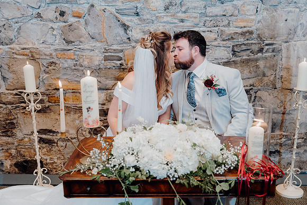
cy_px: 102
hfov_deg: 48.0
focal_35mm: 40
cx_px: 154
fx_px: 345
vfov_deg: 33.1
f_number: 3.5
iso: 2500
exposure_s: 1/200
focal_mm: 39
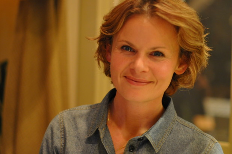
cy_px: 77
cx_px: 116
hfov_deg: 27.0
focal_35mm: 75
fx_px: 482
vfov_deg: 18.1
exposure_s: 1/13
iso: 1600
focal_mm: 50
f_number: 1.8
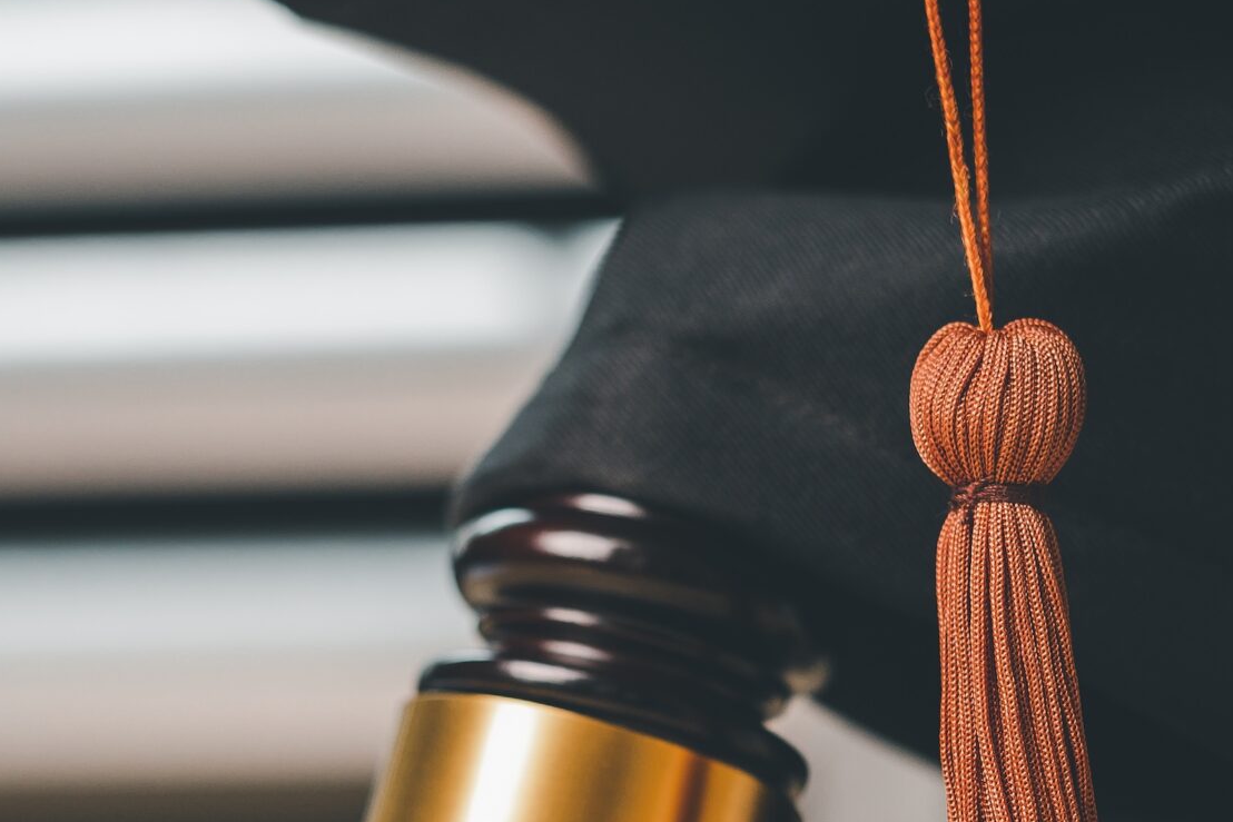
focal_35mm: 208
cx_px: 510
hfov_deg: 9.9
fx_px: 7124
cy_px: 722
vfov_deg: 6.6
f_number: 2.8
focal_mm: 90
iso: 400
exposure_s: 1/100
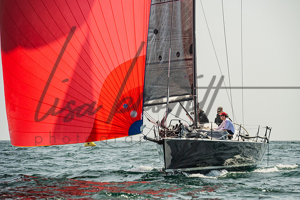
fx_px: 2023
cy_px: 95
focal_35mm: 243
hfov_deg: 8.5
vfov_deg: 5.7
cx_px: 182
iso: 320
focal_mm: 200
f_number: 6.3
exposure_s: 1/1250
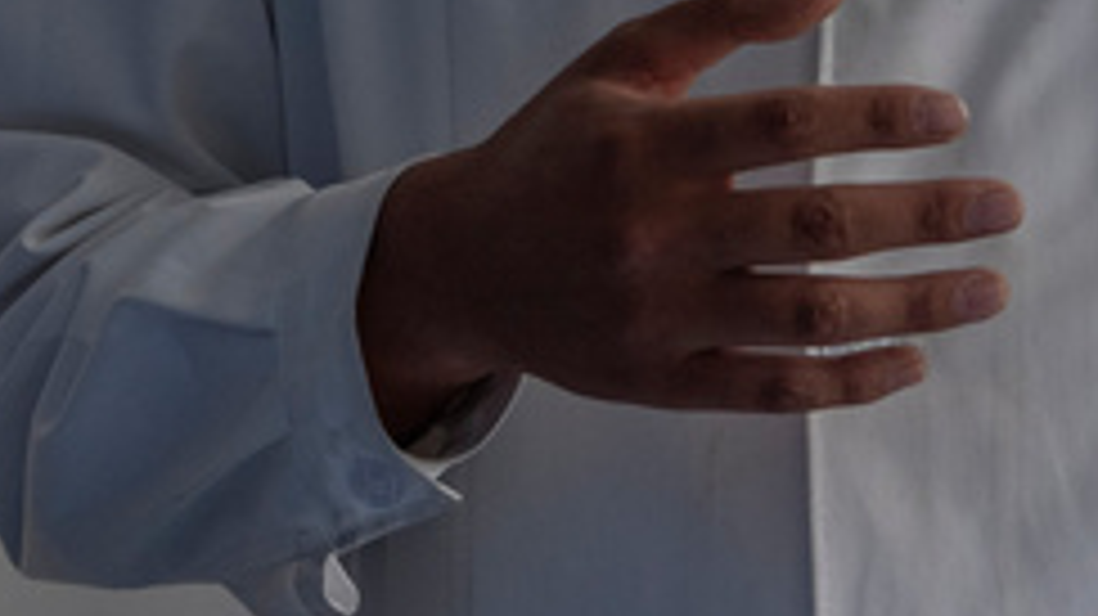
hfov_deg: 10.2
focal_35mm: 198
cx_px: 2056
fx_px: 5762
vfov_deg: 6.1
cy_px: -315
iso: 320
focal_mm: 45
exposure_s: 1/250
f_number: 4.5
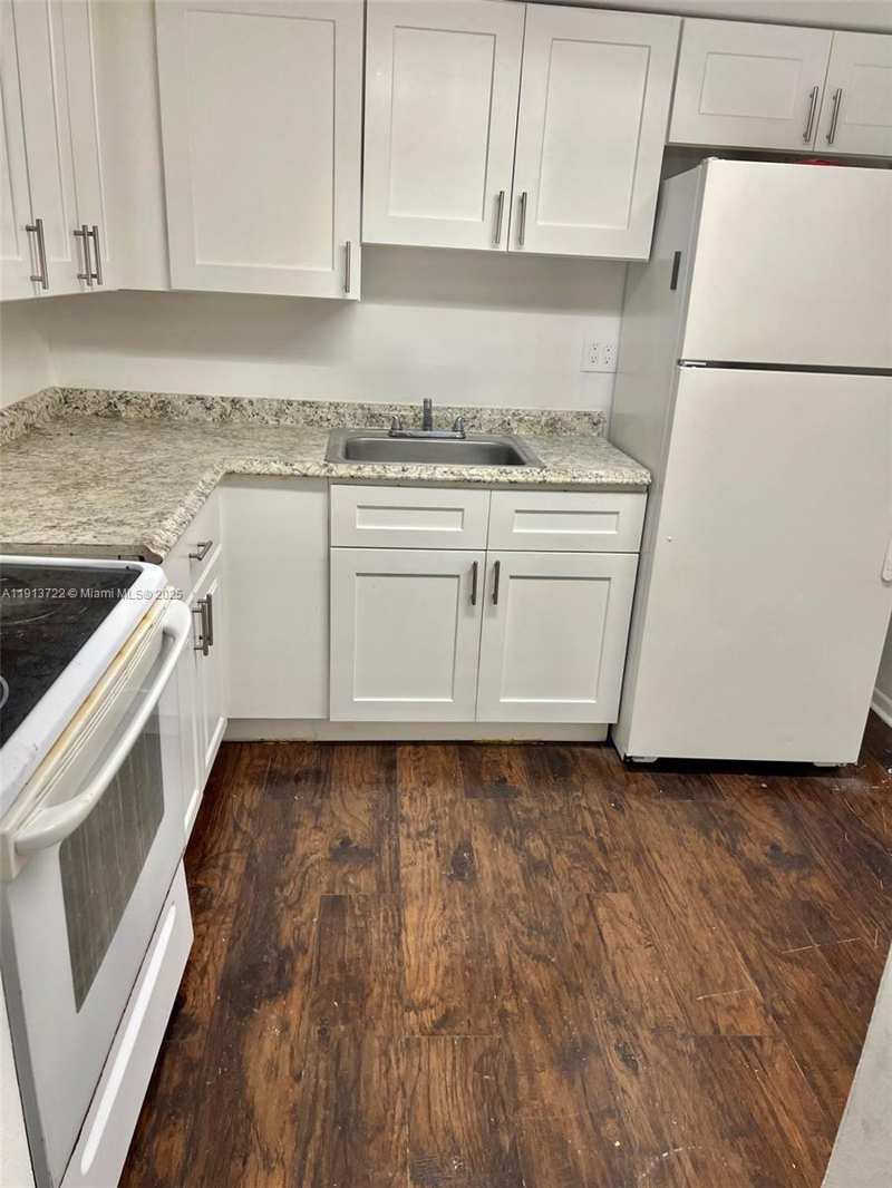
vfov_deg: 67.3
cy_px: 594
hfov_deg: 53.1
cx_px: 446
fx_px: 893
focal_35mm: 26
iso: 80
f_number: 1.5
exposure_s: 1/120
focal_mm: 5.7
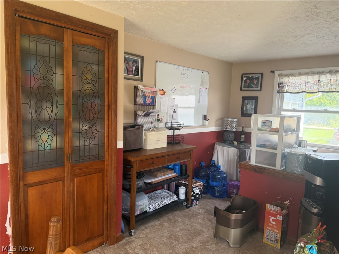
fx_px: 235
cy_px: 127
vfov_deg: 56.8
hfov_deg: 71.6
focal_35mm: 24
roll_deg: -1.6
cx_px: 170
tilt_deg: -6.1
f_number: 1.78
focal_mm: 6.76
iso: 200
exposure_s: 1/183
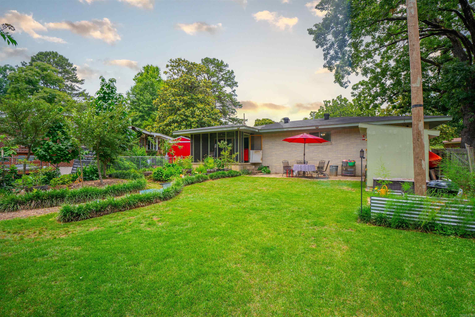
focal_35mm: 16
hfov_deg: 95.0
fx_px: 218
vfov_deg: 72.1
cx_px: 238
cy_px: 158
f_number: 2.8
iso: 100
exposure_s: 1/400
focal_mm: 11
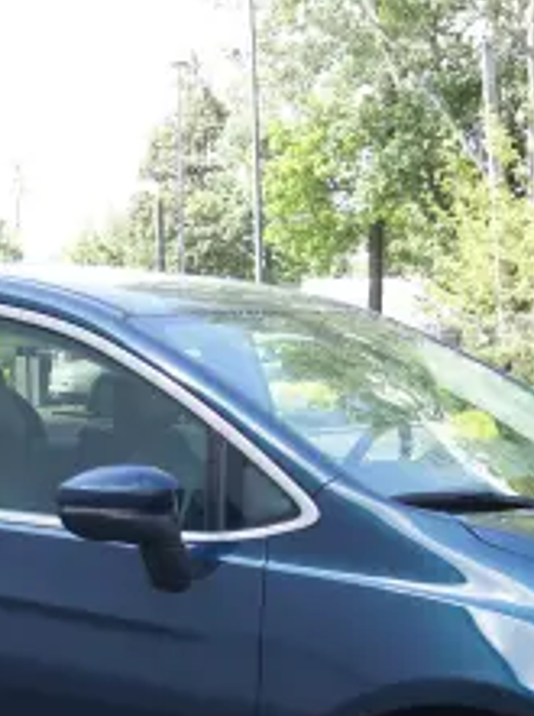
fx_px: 1898
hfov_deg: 15.9
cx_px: 139
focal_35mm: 92
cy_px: 635
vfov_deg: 20.9
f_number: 5.6
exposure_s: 1/80
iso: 100
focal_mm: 22
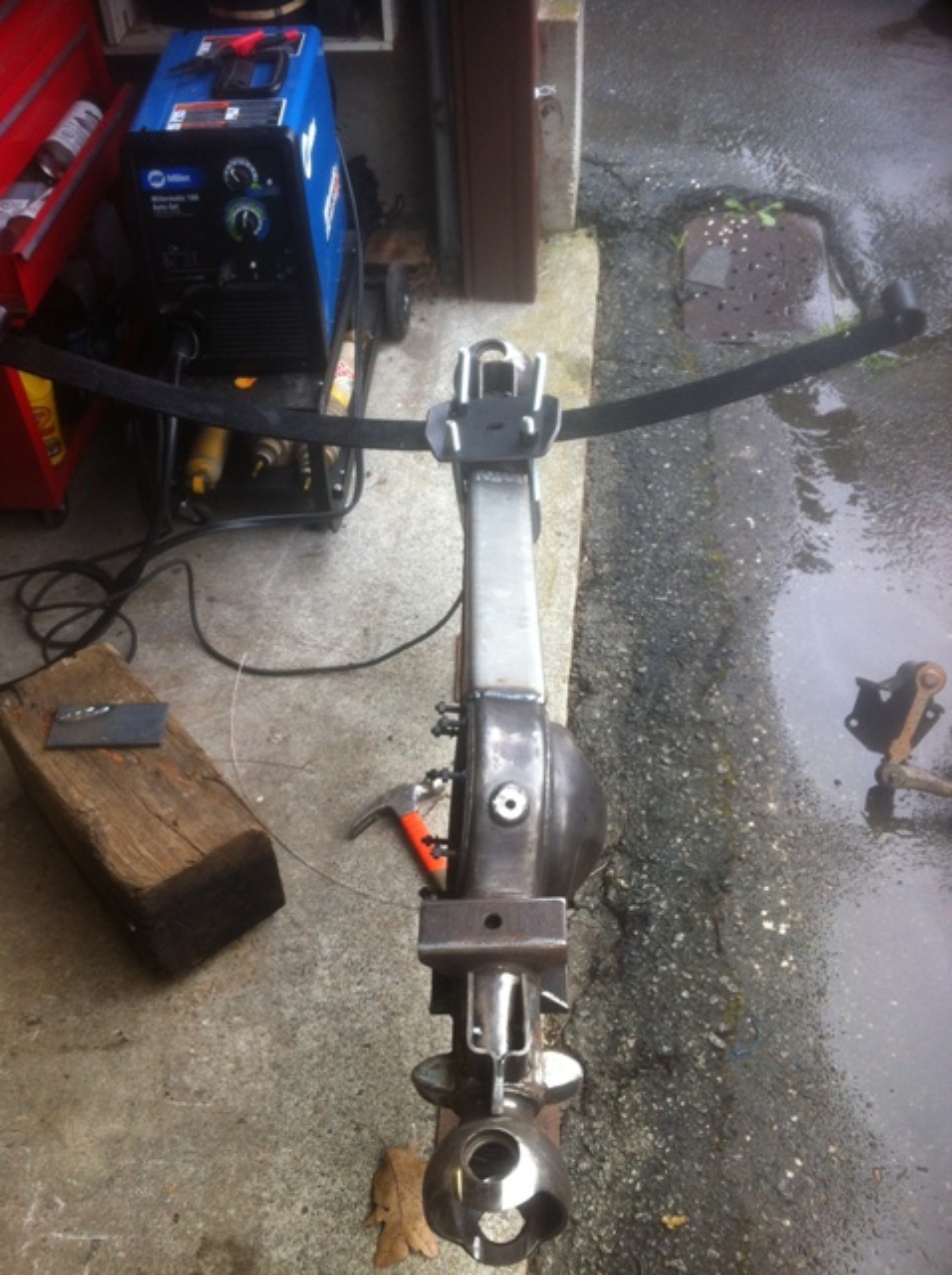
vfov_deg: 52.7
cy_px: 638
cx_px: 476
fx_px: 1287
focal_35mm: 35
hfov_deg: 40.6
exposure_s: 1/24
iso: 80
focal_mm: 3.85
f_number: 2.8
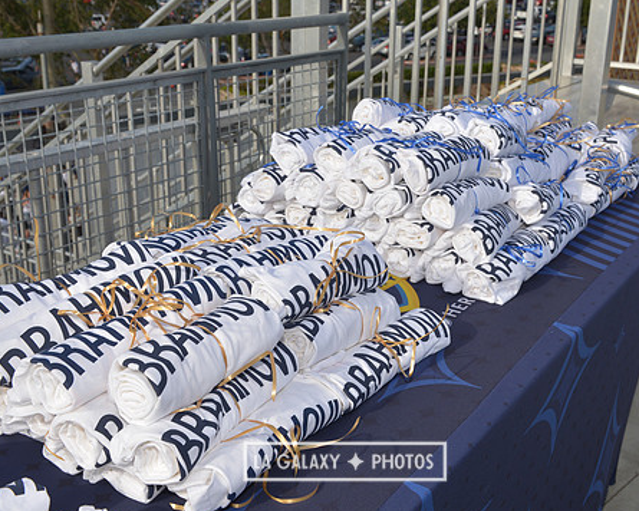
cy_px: 246
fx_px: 832
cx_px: 345
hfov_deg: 42.0
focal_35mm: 44
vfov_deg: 34.1
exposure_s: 1/250
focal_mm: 36
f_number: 11
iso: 200
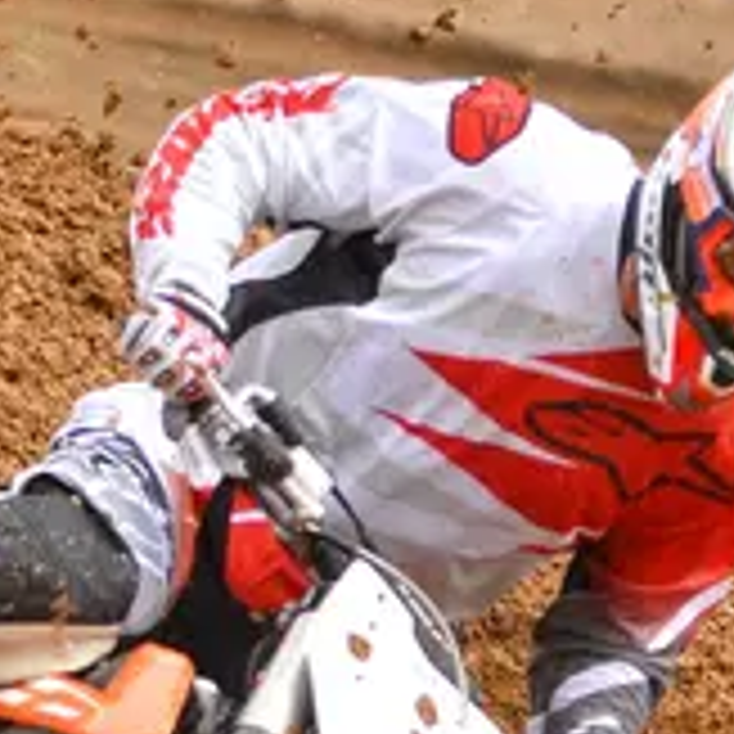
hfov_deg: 2.7
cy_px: 1124
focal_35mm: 658
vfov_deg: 2.7
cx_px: -347
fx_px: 15785
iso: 200
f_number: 3.5
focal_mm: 105
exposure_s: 1/1000
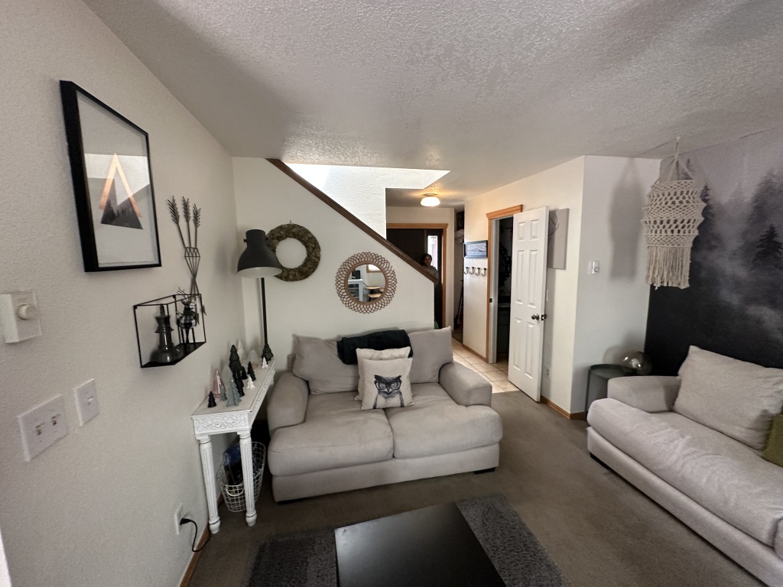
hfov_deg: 102.1
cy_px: 294
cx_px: 392
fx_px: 317
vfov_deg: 85.7
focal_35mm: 14
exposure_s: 1/60
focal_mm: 2.22
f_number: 2.2
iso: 320
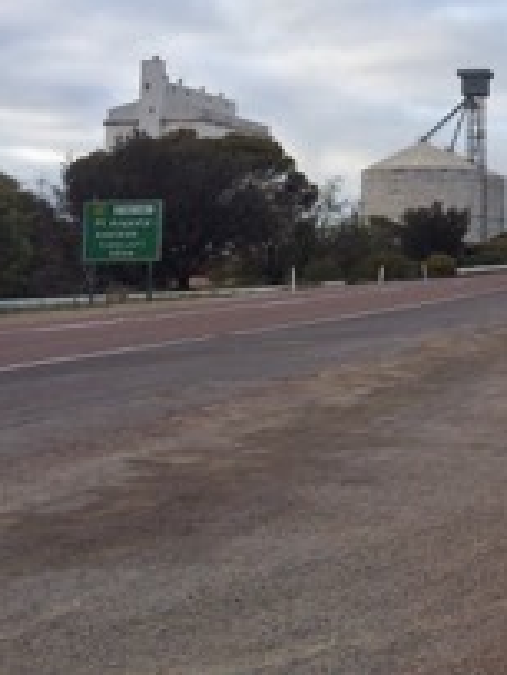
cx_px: 593
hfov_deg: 18.9
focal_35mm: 74
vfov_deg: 25.4
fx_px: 1445
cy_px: 43
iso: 32
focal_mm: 4.15
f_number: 2.2
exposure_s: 1/760
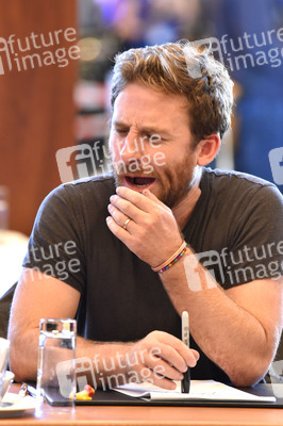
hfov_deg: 3.8
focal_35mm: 360
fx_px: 4252
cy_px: 213
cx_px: 142
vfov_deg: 5.7
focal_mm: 360
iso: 6400
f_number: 5.6
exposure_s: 1/80
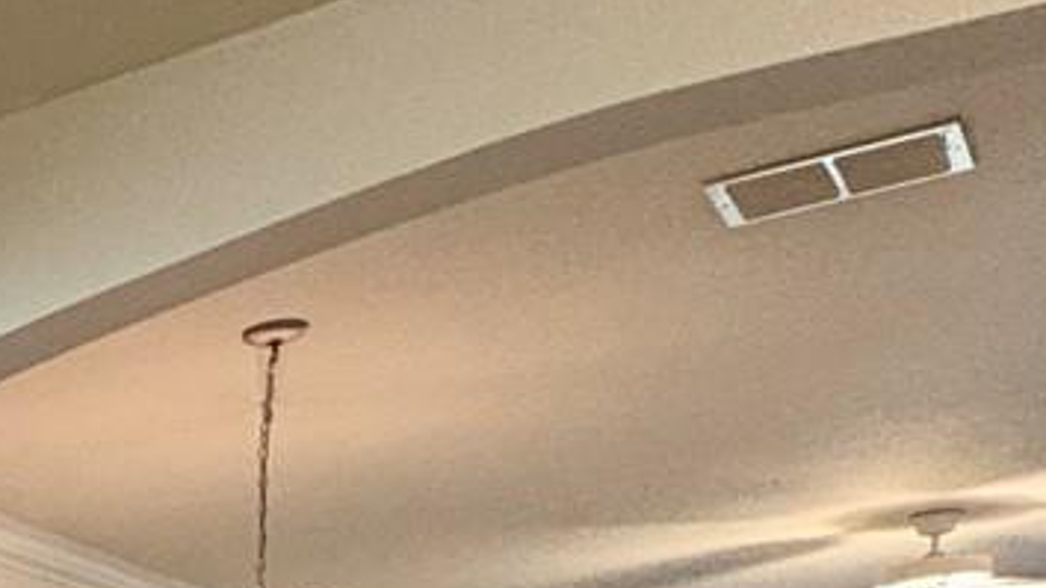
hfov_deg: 23.0
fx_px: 1913
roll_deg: +1.6
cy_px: 1173
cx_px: -632
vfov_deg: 14.5
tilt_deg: -4.5
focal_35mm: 69
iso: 640
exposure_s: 1/60
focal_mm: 2.22
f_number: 2.2
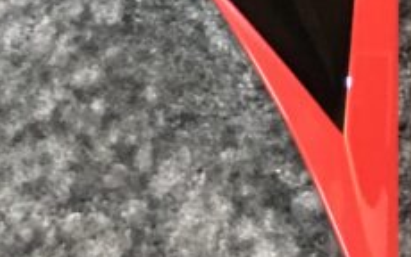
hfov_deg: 15.2
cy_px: -462
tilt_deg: -72.5
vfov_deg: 8.4
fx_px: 1535
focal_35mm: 137
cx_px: 184
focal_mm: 4.15
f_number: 2.2
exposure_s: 1/4
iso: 125
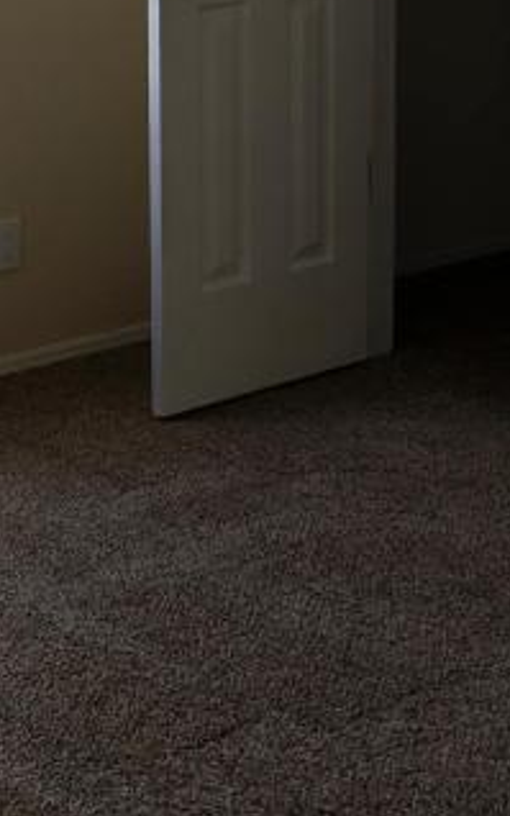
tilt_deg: -6.9
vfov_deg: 20.5
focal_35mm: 99
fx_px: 2200
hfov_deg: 13.2
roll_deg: +0.2
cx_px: 202
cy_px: 41
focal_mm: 4.15
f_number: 2.2
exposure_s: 1/120
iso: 32
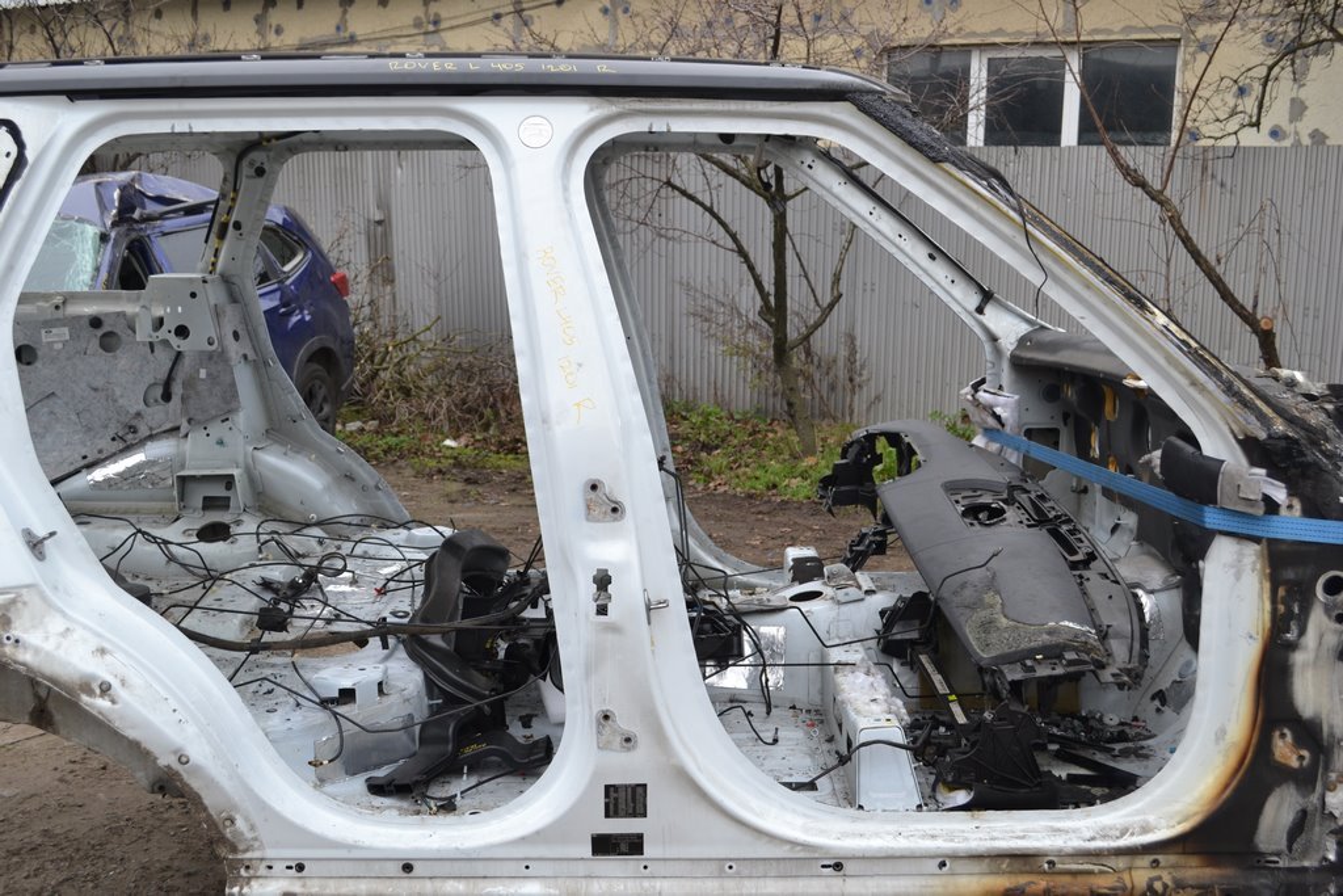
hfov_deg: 49.5
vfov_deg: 34.2
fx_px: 1455
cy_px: 448
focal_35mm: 39
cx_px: 672
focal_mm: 26
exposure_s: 1/100
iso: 400
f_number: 5
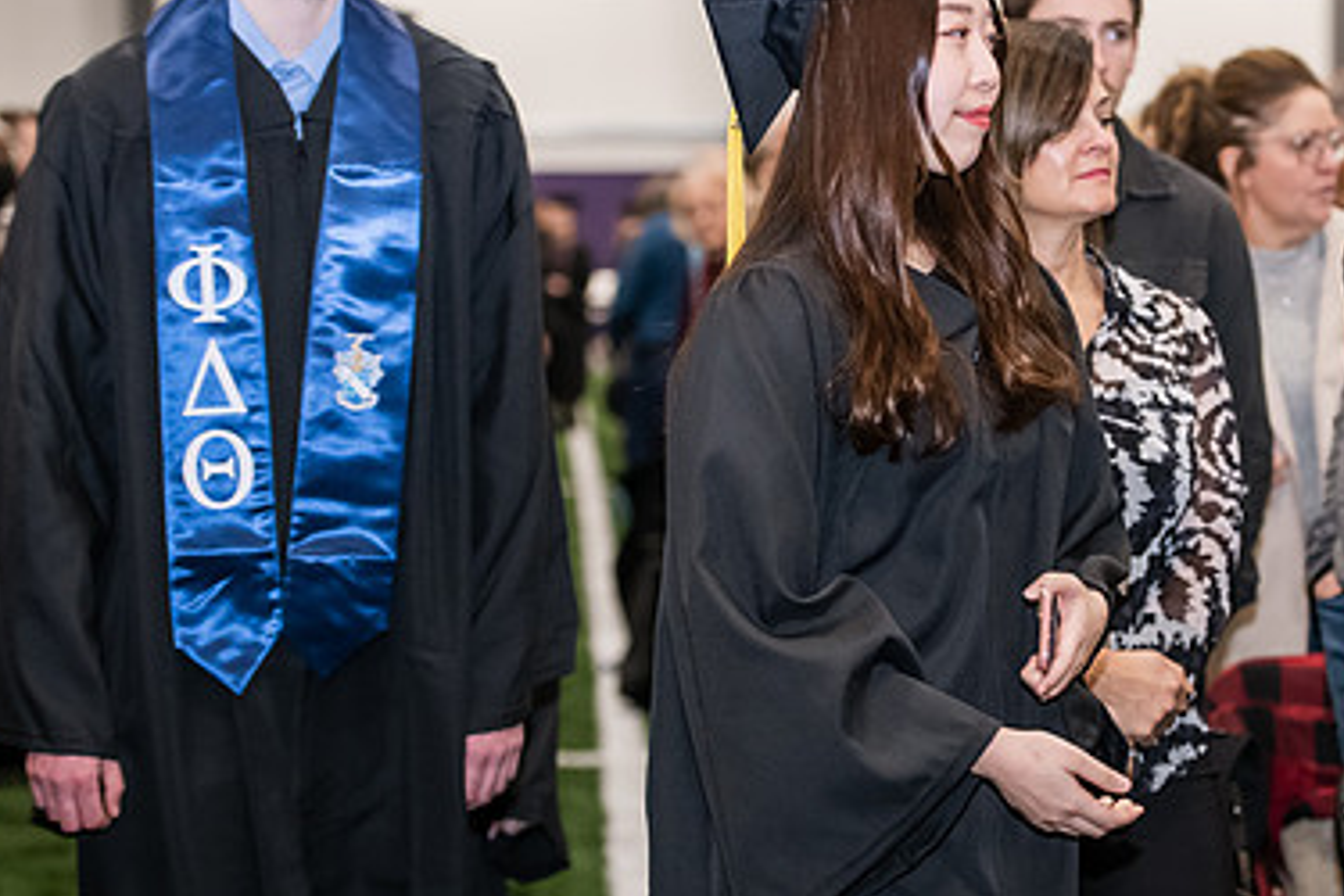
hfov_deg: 17.6
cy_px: 303
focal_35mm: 116
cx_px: 928
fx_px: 4330
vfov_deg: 11.8
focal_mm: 75
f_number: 3.2
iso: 2000
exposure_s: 1/200
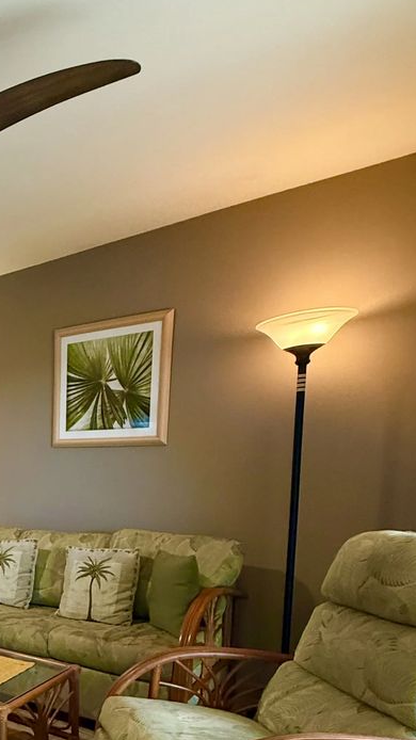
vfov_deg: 60.4
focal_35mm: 30
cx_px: -94
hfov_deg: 31.8
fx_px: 589
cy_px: 566
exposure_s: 1/60
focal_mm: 2.22
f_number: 2.2
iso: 500
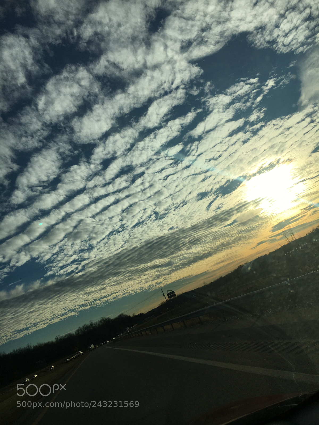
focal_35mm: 29
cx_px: 160
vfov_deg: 61.7
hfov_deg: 48.2
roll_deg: +26.8
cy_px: 212
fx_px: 356
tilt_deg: +16.4
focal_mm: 4.15
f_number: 2.2
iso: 25
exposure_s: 1/5495
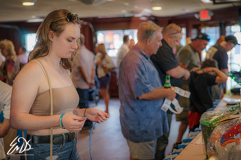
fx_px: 368
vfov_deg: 24.6
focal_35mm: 55
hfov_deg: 36.2
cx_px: 120
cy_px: 80
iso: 500
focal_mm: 55
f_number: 2.8
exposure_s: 1/125
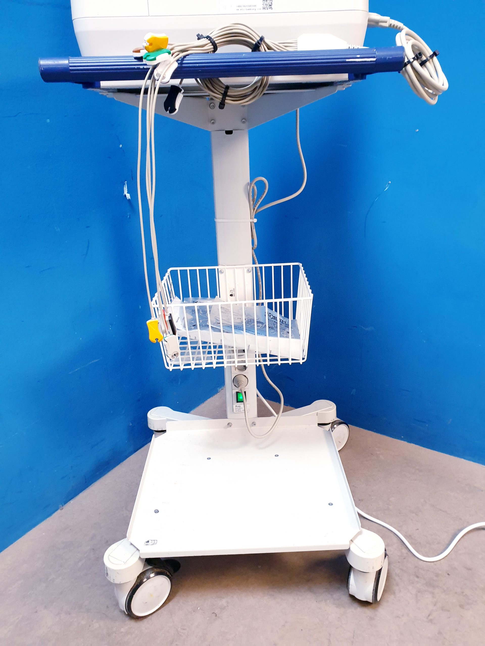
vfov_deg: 67.3
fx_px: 486
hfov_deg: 53.1
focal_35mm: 26
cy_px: 323
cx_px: 242
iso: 320
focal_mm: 4.3
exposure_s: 1/33
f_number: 2.4
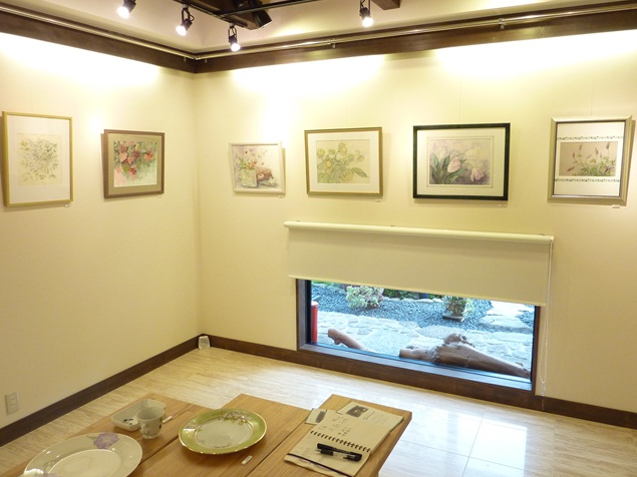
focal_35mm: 26
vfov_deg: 53.0
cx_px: 318
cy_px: 233
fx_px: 478
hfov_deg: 67.3
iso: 200
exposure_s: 1/30
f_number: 3.3
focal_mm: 4.1
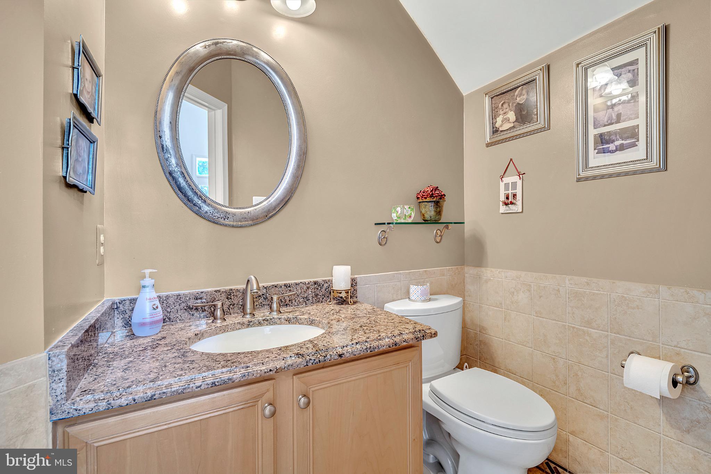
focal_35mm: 16
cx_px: 356
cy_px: 237
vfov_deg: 73.8
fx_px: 316
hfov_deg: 96.7
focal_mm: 16
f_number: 5.6
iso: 320
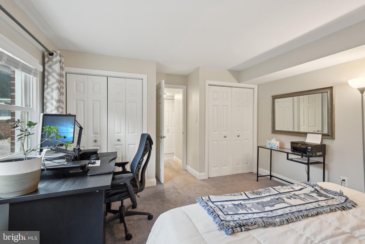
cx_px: 182
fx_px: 162
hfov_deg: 96.7
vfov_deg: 73.8
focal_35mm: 16
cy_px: 122
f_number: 8
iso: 400
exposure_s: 1/4
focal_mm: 16
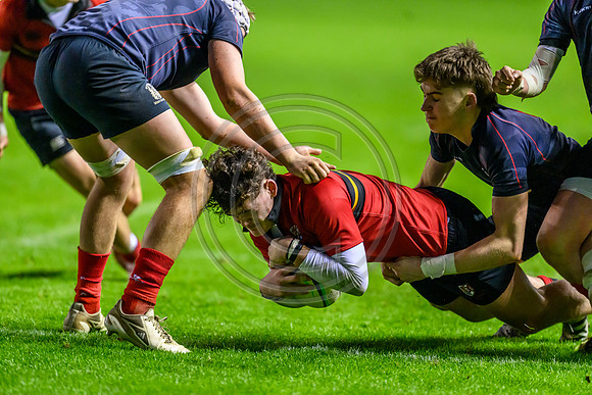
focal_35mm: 400
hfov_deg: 5.2
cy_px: 198
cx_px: 296
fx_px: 6579
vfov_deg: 3.4
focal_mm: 400
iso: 10000
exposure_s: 1/1000
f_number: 3.2
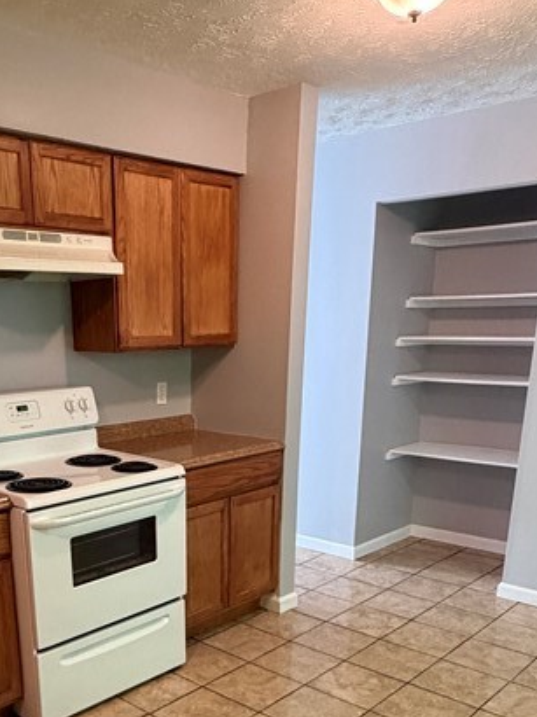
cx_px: 185
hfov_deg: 40.2
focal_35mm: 35
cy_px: 553
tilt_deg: -17.8
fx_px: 725
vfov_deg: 50.1
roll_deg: +0.1
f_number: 2.2
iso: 500
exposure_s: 1/60
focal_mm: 2.22
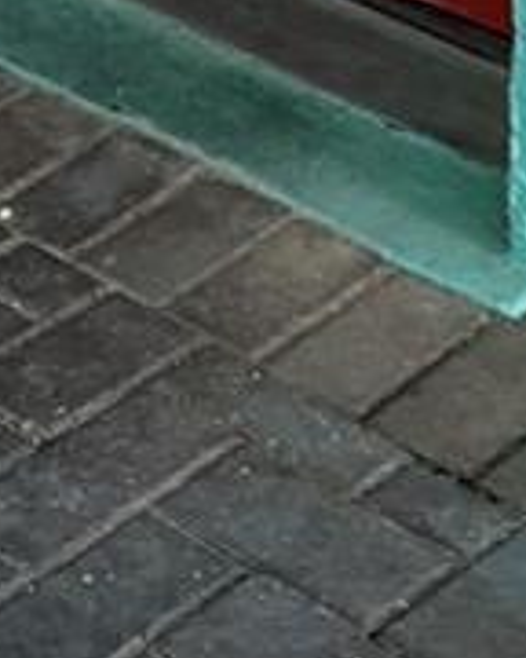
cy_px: -1126
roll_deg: -0.7
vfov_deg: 9.6
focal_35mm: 169
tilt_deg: -8.7
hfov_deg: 9.1
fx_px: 3289
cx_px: 475
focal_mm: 5.96
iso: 125
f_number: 1.6
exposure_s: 1/104
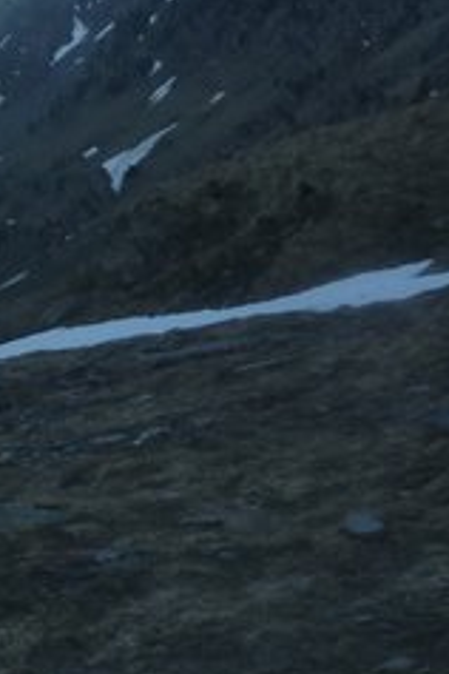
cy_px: 95
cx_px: -440
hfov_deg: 13.6
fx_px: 1609
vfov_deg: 23.2
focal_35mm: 86
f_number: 3.3
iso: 125
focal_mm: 4.9
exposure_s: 1/160
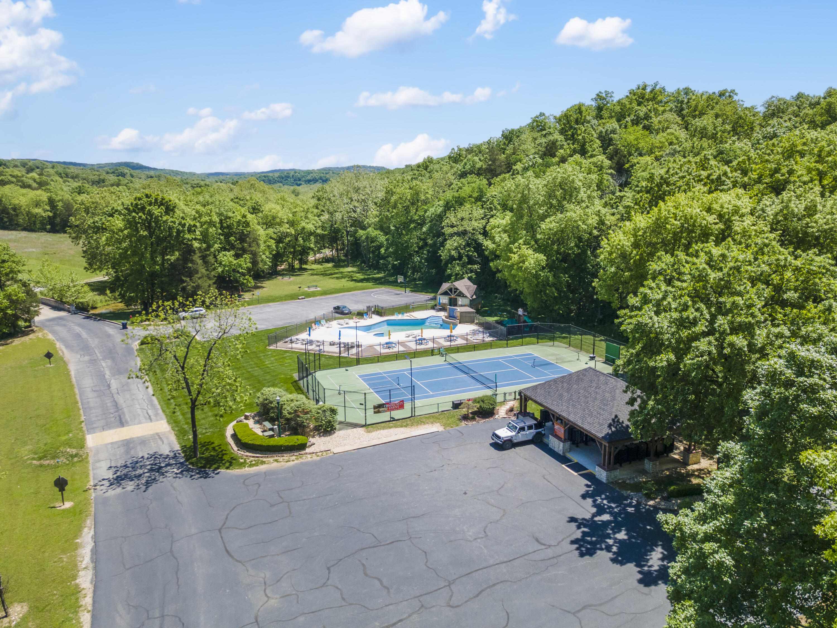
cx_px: 418
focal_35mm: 24
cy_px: 314
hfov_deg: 71.6
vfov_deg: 56.8
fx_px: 580
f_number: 2.8
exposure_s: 1/640
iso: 100
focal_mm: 4.5
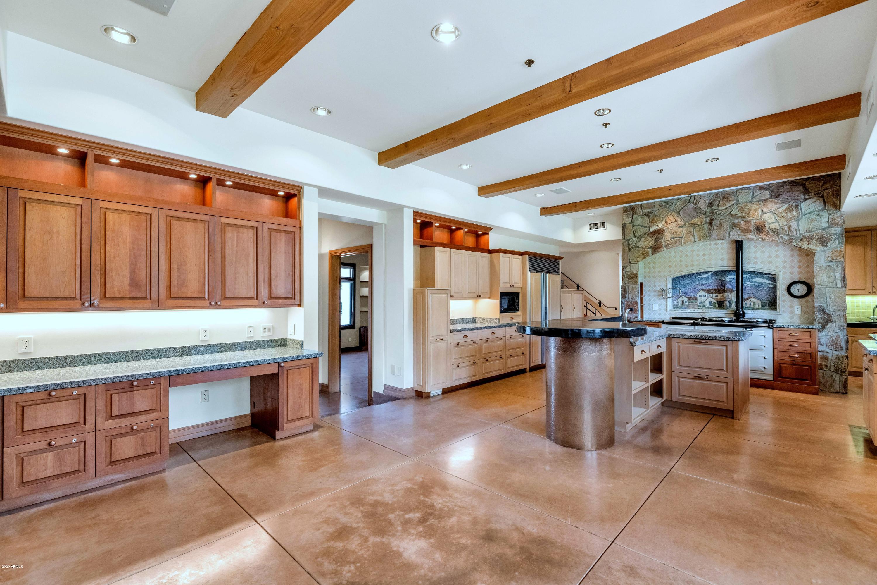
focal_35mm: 16
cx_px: 438
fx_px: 390
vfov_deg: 73.7
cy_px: 292
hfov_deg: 96.7
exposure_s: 1/80
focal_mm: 16
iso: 1000
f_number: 5
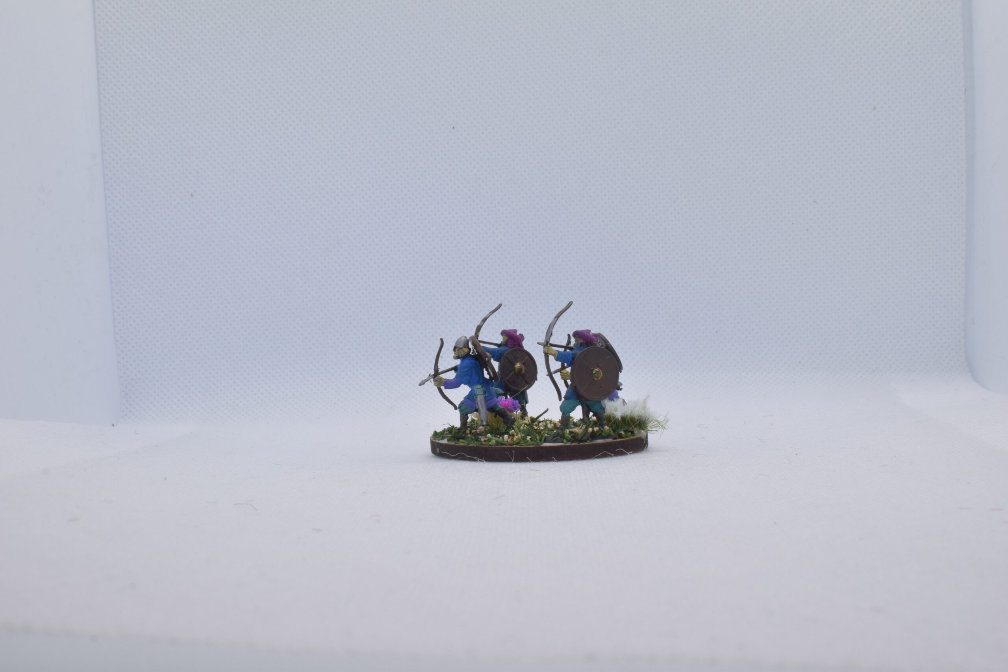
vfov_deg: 29.9
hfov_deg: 43.6
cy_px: 336
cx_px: 504
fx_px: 1260
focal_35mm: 45
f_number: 20
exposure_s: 1/60
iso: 800
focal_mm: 30
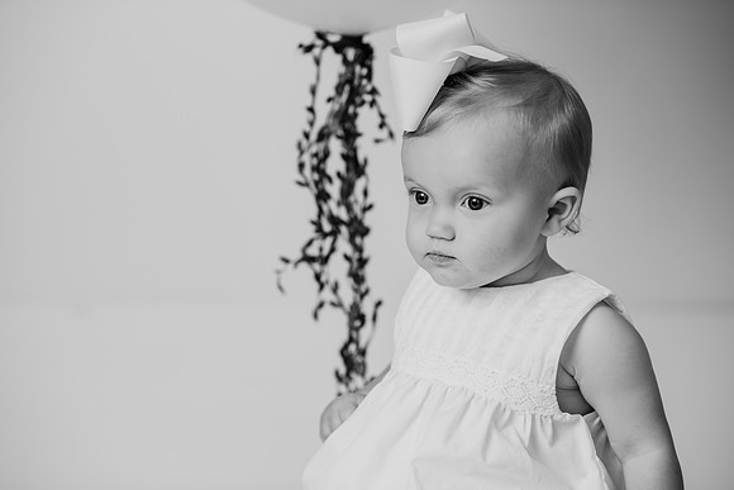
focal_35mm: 85
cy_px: 245
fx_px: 1733
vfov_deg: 16.1
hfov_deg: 23.9
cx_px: 367
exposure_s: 1/160
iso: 100
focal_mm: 85
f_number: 2.8
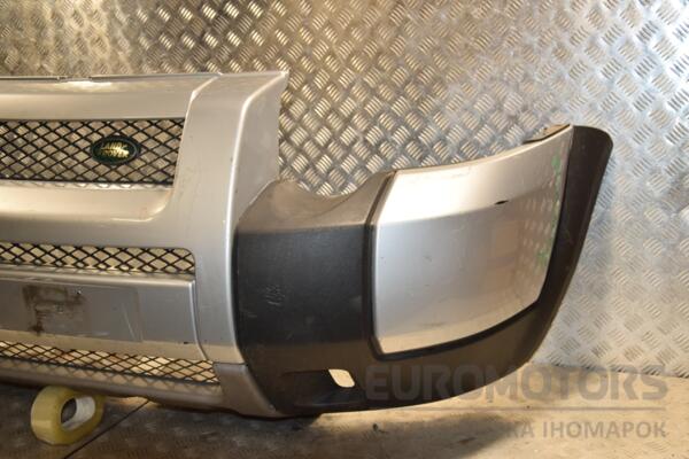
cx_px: 344
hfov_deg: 46.4
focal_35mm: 42
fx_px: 804
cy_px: 230
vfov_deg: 31.9
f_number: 5
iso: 800
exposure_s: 1/160
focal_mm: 28
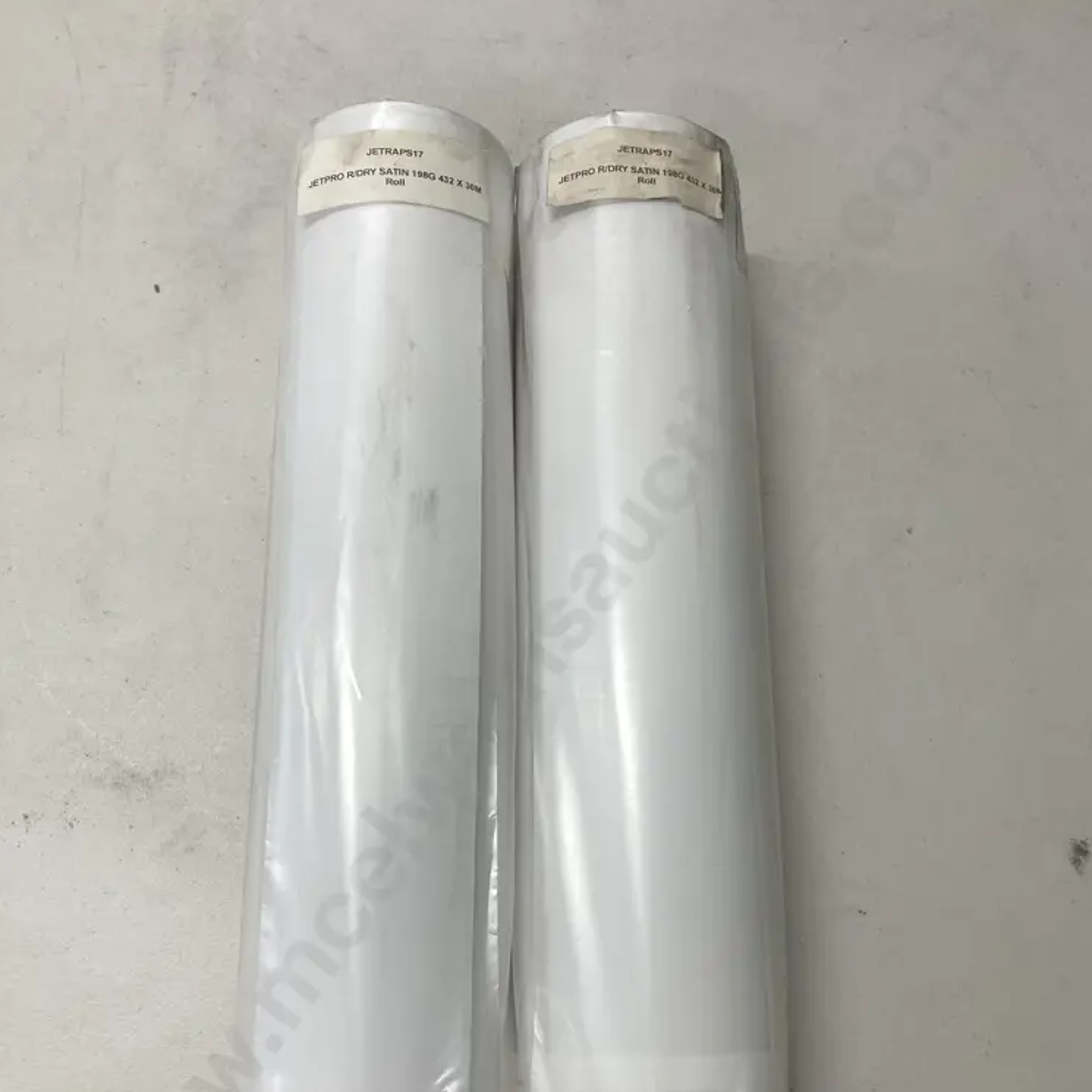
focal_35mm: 34
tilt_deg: -73.9
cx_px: 553
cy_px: 639
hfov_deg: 48.4
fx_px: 1213
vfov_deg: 48.2
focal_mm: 3.99
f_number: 1.8
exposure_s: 1/100
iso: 80
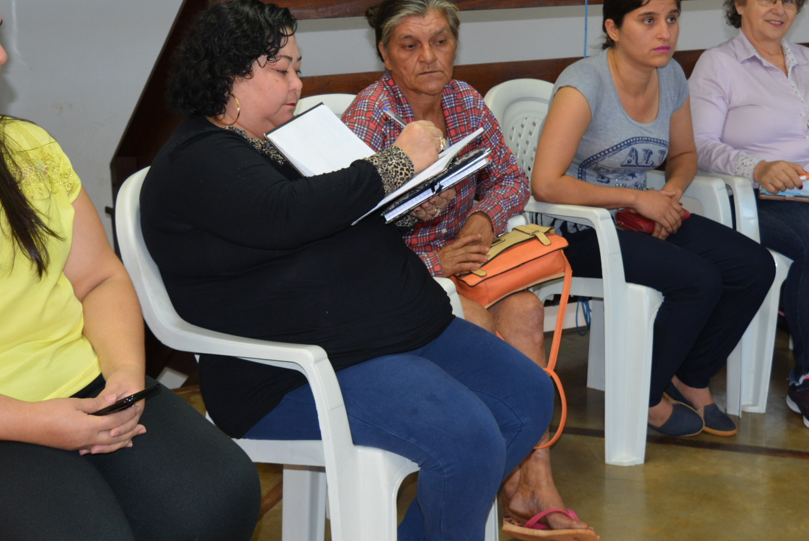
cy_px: 273
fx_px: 1552
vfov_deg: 19.8
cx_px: 498
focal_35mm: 69
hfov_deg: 29.1
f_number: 3.8
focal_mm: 23
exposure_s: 1/60
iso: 400
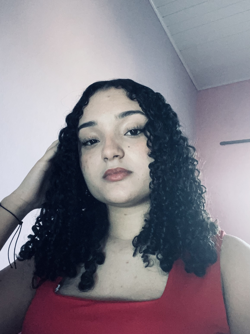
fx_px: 289
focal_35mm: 30
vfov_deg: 60.0
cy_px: 167
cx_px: 125
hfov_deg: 46.8
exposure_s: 1/36
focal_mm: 2.71
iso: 250
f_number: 2.2
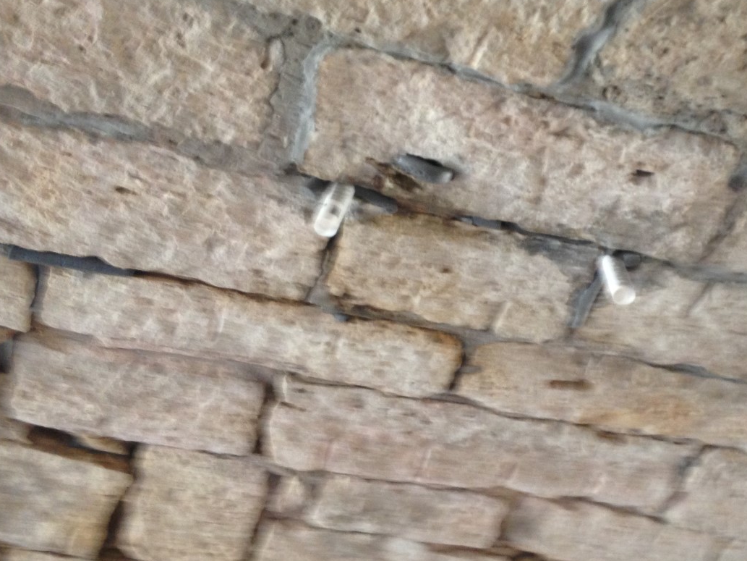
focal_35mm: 46
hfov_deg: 41.0
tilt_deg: +54.9
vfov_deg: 31.5
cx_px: 455
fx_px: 993
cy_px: 277
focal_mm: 4.12
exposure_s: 1/20
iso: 160
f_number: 2.4
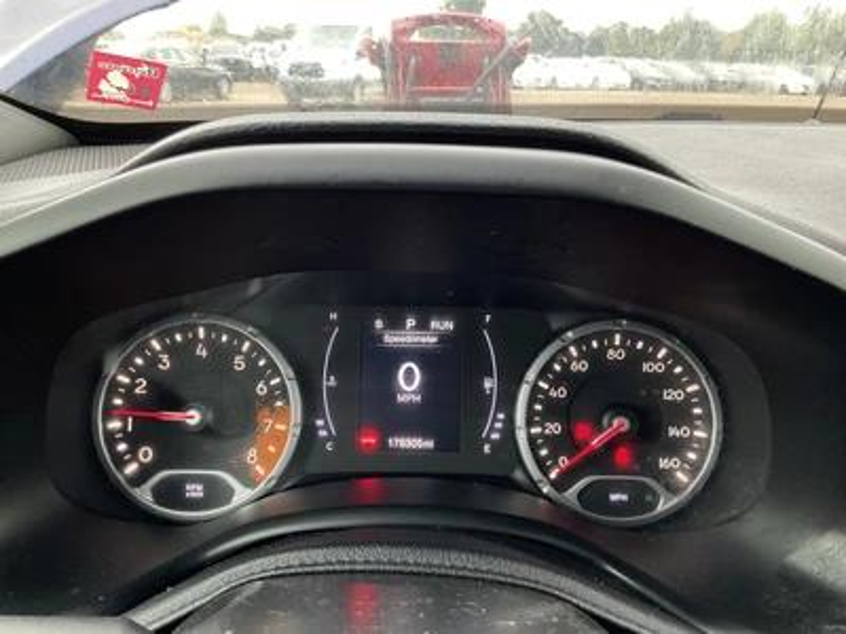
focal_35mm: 29
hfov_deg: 61.7
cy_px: 317
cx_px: 423
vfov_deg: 48.2
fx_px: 709
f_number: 1.8
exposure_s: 1/51
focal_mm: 3
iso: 64
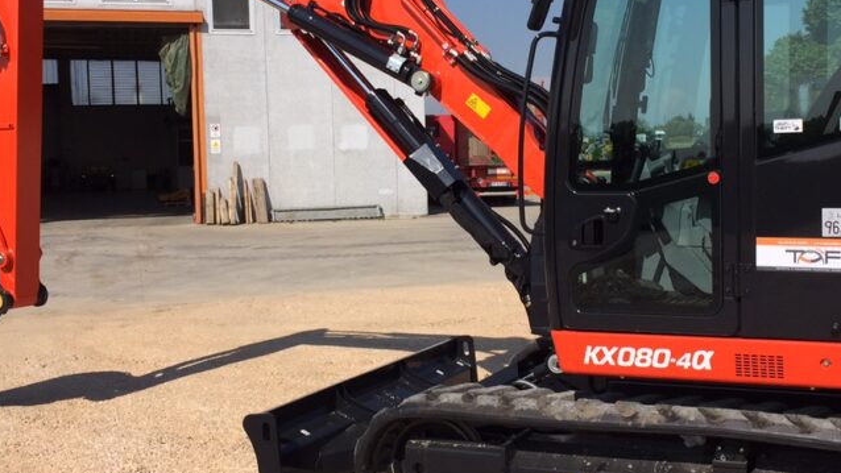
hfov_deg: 40.4
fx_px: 1137
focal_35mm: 51
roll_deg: +1.5
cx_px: 508
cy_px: 201
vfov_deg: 23.5
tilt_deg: -2.1
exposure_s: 1/2825
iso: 32
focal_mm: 4.15
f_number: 2.2
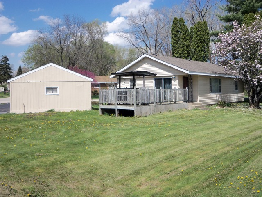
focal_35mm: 38
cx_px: 131
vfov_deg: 37.7
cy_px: 98
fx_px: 288
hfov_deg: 49.0
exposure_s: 1/500
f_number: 4.3
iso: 64
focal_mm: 6.8
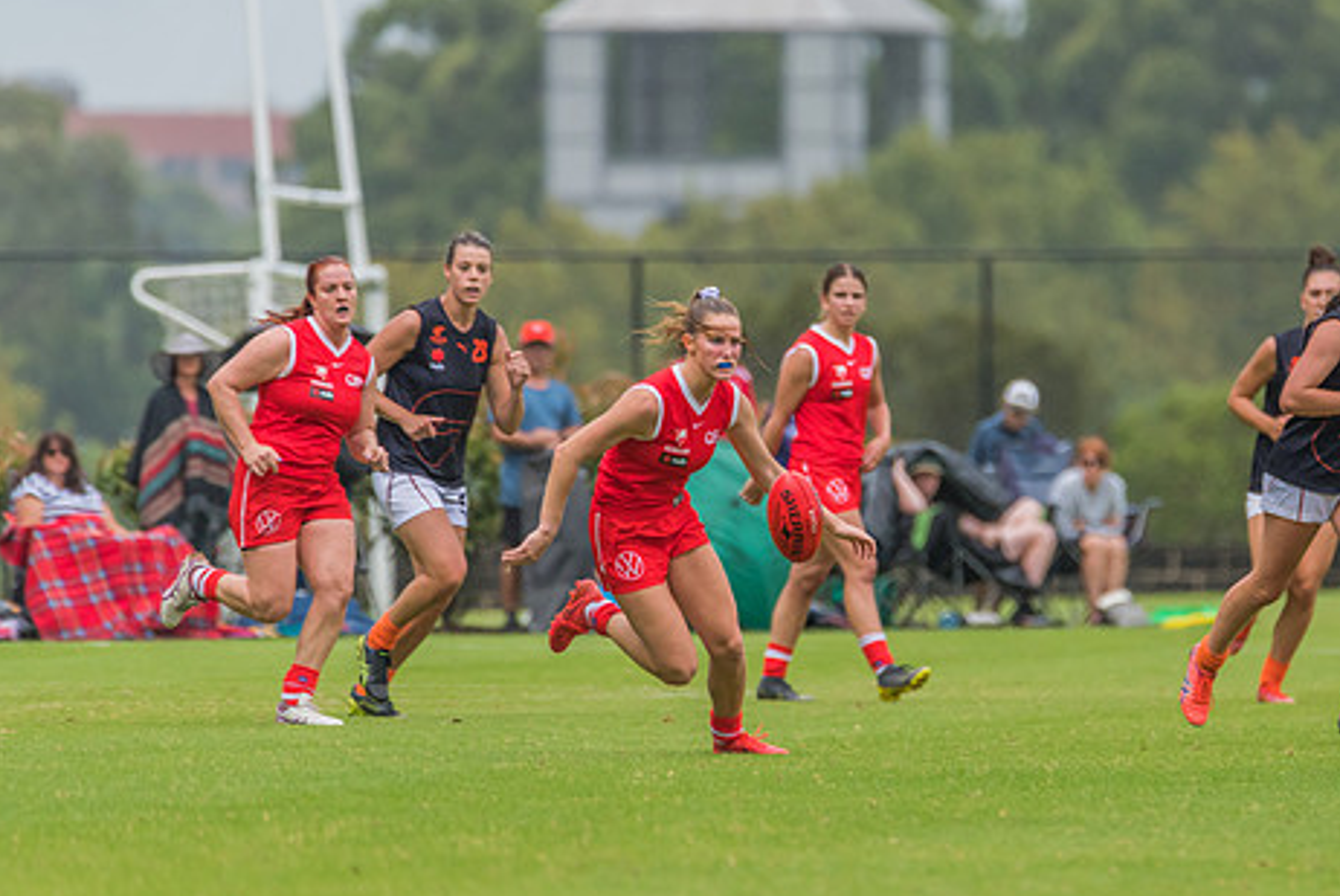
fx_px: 30103
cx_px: 934
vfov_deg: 1.7
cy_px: 413
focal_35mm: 808
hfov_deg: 2.5
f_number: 7.1
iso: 800
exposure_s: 1/1250
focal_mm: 550
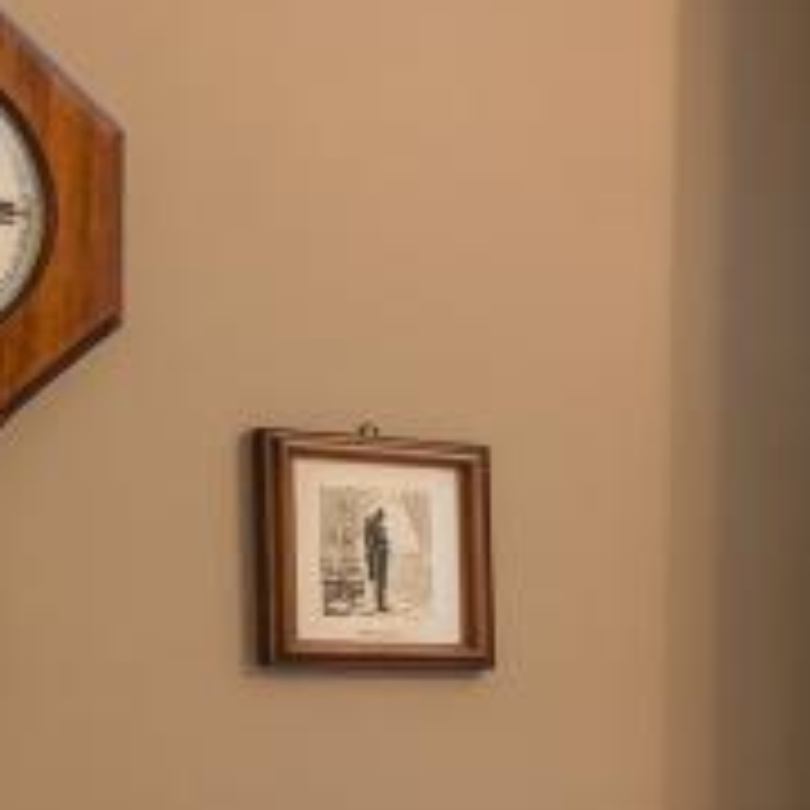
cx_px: 2642
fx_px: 2621
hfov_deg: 10.3
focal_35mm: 99
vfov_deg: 17.3
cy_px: 716
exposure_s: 1/15
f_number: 5.6
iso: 200
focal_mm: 14
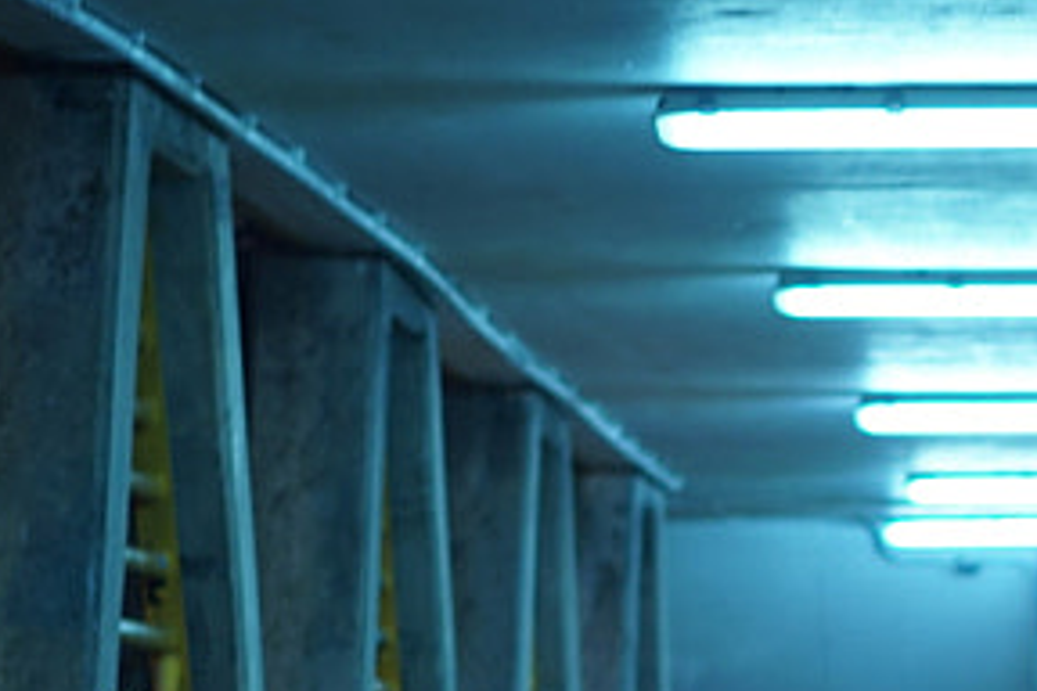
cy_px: 1047
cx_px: 1102
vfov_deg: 4.9
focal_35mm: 278
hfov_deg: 7.4
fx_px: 8007
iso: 100
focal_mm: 50
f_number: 1.8
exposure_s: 1/15
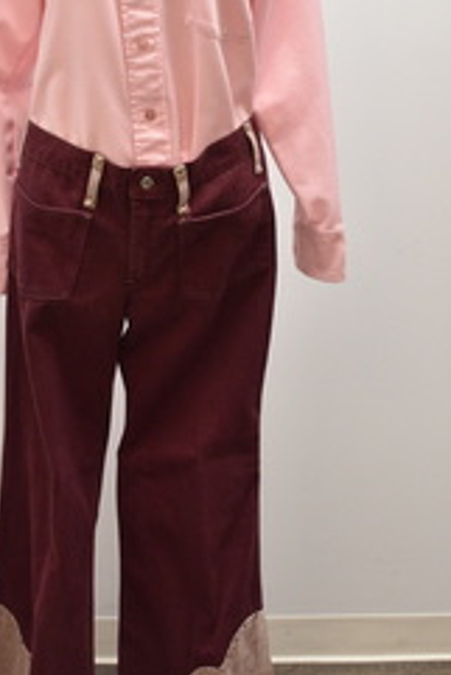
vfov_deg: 35.5
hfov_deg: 24.1
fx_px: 1051
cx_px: 134
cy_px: 269
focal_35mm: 56
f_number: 4.5
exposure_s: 1/100
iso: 1000
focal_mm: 20
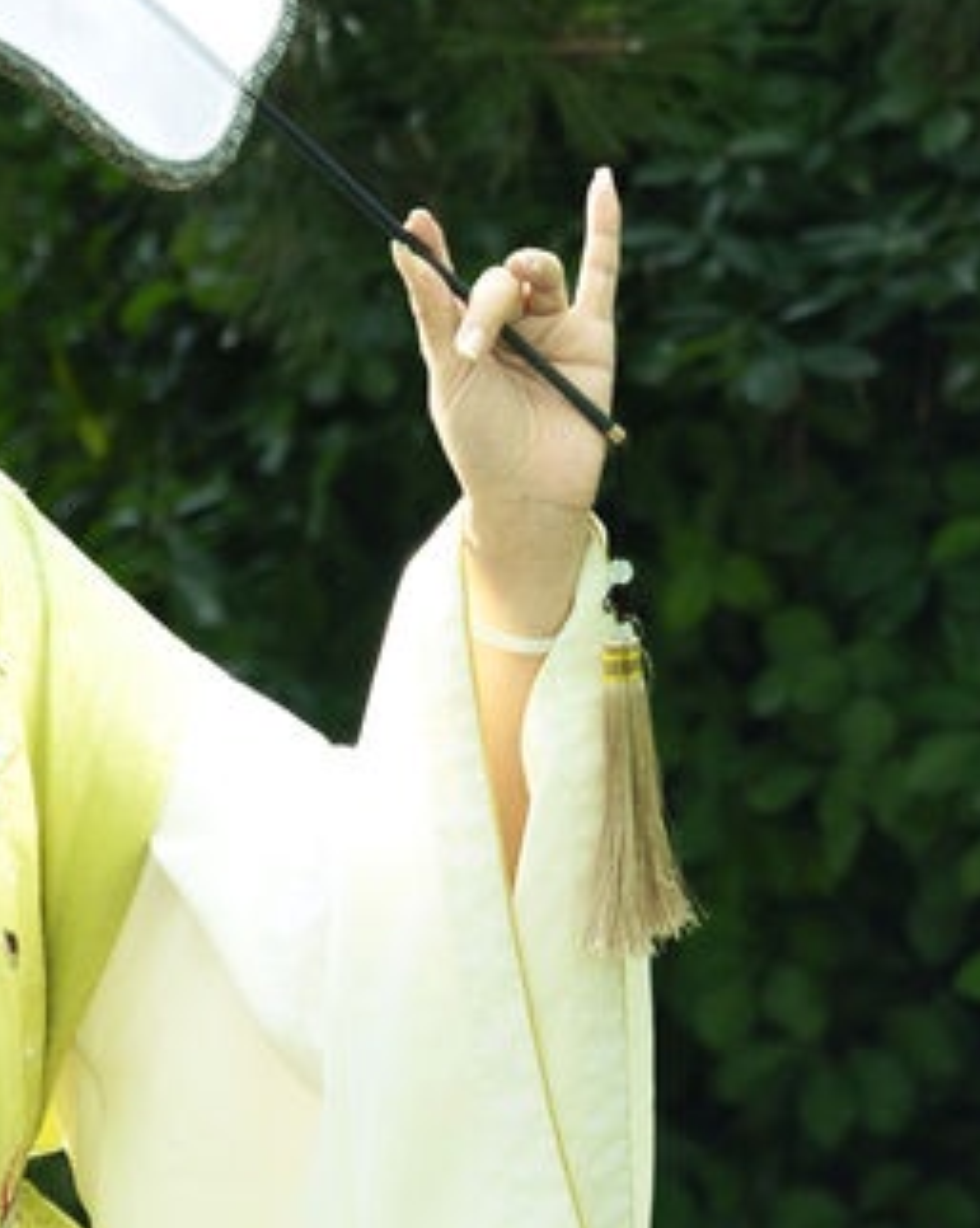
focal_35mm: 488
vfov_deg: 4.0
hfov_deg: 3.2
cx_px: 107
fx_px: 17718
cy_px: 938
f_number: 4
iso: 400
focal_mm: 93
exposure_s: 1/200
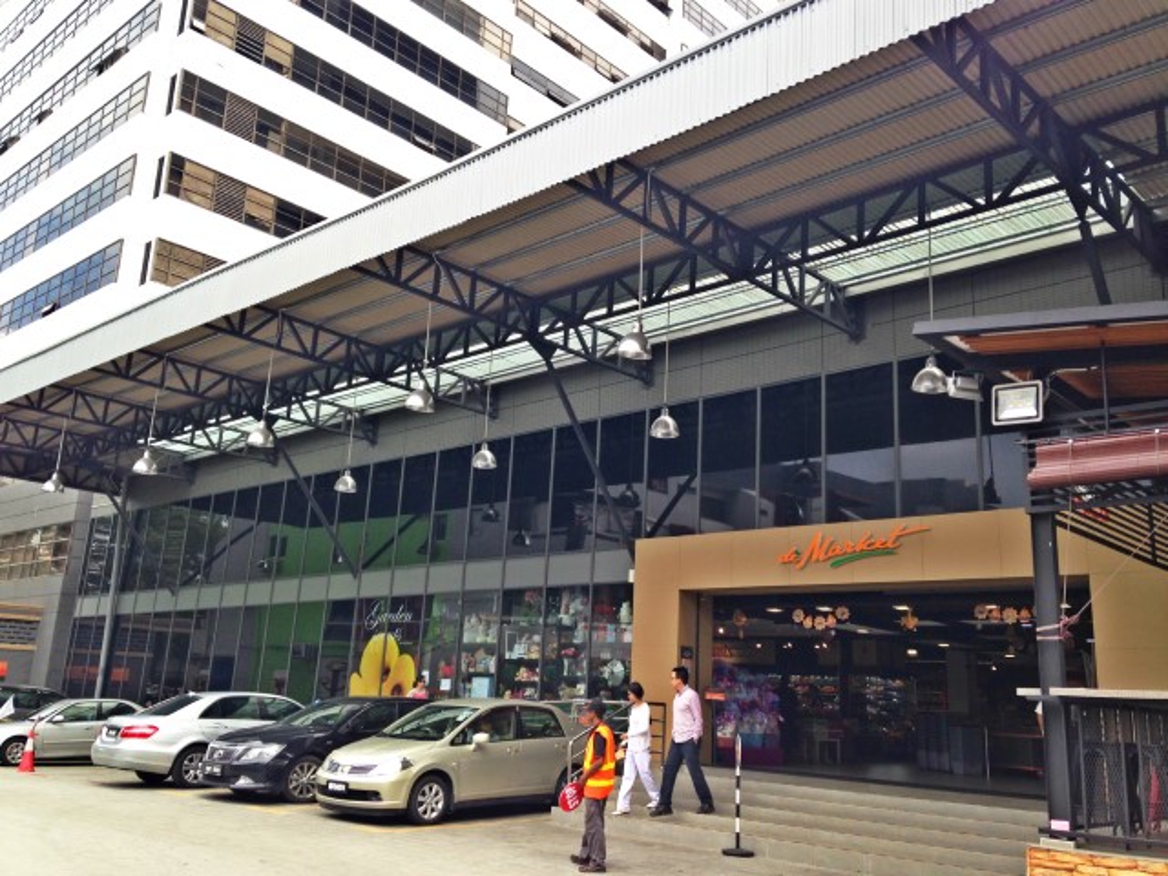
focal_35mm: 33
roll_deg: -4.7
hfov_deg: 55.4
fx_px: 1113
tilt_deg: +16.2
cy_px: 438
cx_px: 584
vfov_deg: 42.9
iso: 50
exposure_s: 1/401
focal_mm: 4.12
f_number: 2.4
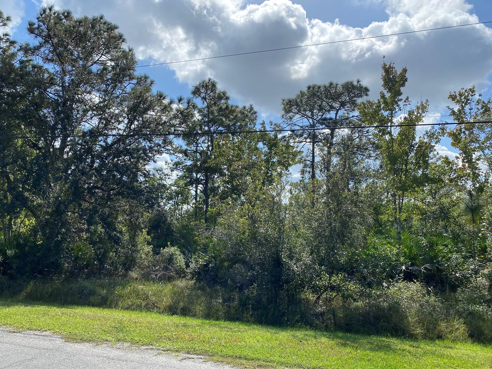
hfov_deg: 61.5
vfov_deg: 48.2
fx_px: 412
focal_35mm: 29
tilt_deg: +3.8
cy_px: 202
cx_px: 218
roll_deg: -1.9
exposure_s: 1/2688
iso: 32
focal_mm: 4.25
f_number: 1.8
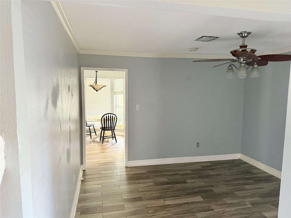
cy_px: 109
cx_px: 146
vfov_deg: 56.8
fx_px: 202
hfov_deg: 71.6
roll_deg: -0.4
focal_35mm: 24
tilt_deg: -7.3
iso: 800
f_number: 1.78
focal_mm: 6.76
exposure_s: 1/56
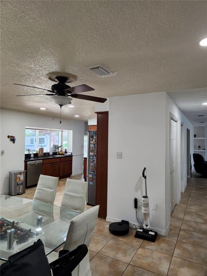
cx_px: 104
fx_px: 183
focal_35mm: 23
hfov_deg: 58.9
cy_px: 138
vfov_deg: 73.9
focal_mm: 5.4
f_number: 1.8
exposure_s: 1/120
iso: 160
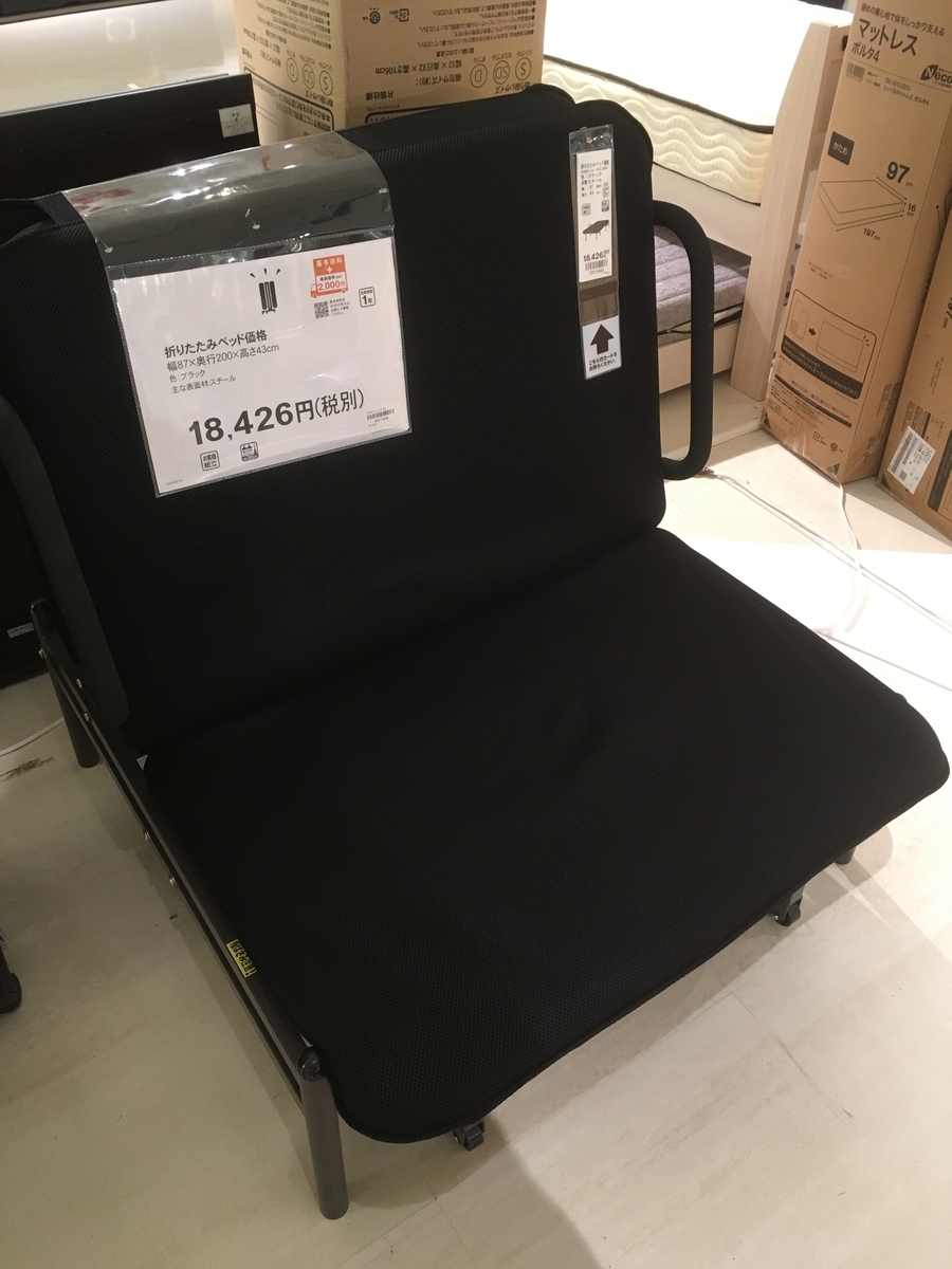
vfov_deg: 61.7
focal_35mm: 29
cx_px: 476
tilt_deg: -40.4
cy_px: 634
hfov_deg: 48.2
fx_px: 1063
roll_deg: -0.1
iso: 125
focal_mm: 4.15
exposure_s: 1/30
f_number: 2.2
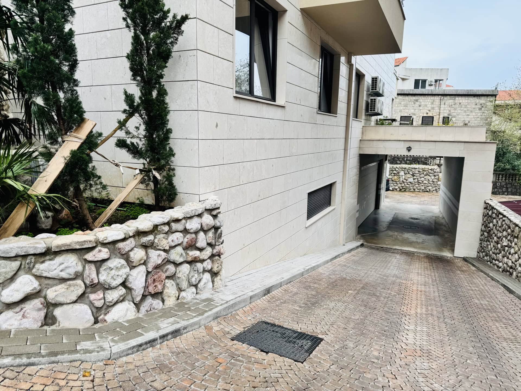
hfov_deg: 71.6
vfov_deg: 56.8
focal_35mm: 24
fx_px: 361
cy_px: 196
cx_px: 260
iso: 80
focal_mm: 6.8
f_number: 1.8
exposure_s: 1/651
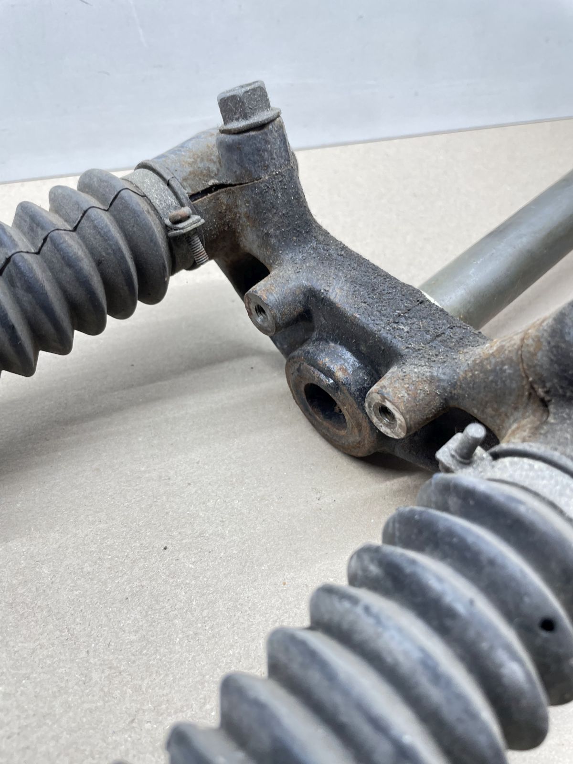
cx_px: 286
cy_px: 382
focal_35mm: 26
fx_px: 574
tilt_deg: -45.2
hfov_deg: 53.1
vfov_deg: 67.3
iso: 80
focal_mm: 4.2
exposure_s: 1/50
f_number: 1.6
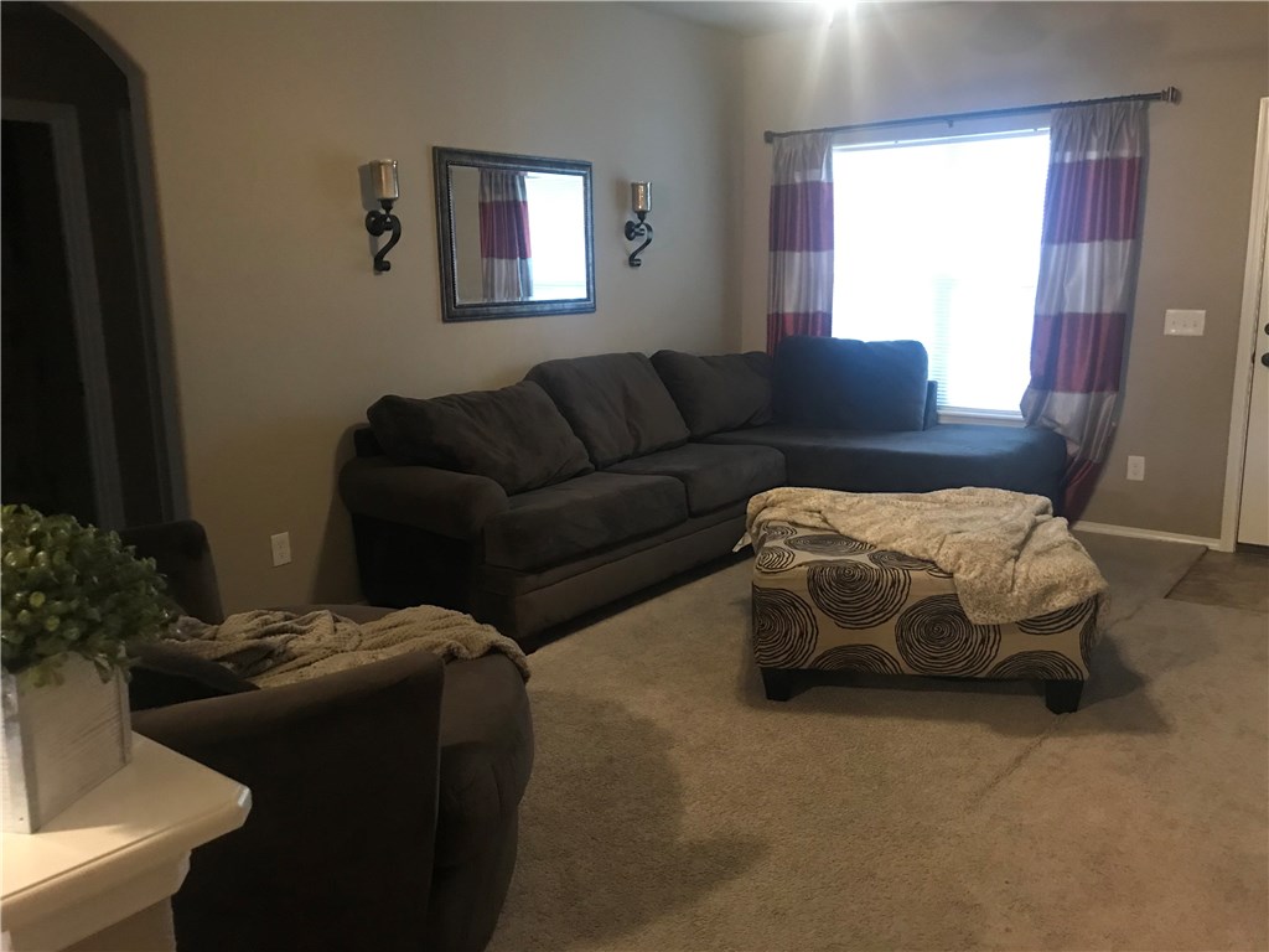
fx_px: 1026
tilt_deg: -10.9
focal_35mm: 28
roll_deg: +1.0
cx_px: 634
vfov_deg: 49.7
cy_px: 476
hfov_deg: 63.4
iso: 100
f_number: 1.8
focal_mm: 3.99
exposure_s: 1/6
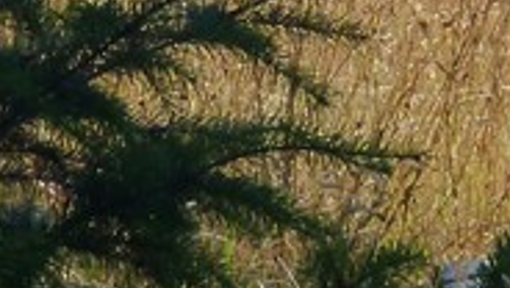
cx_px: 593
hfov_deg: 4.4
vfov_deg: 2.5
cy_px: -593
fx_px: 6566
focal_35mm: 485
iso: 200
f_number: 4.4
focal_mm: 13.52
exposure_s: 1/640
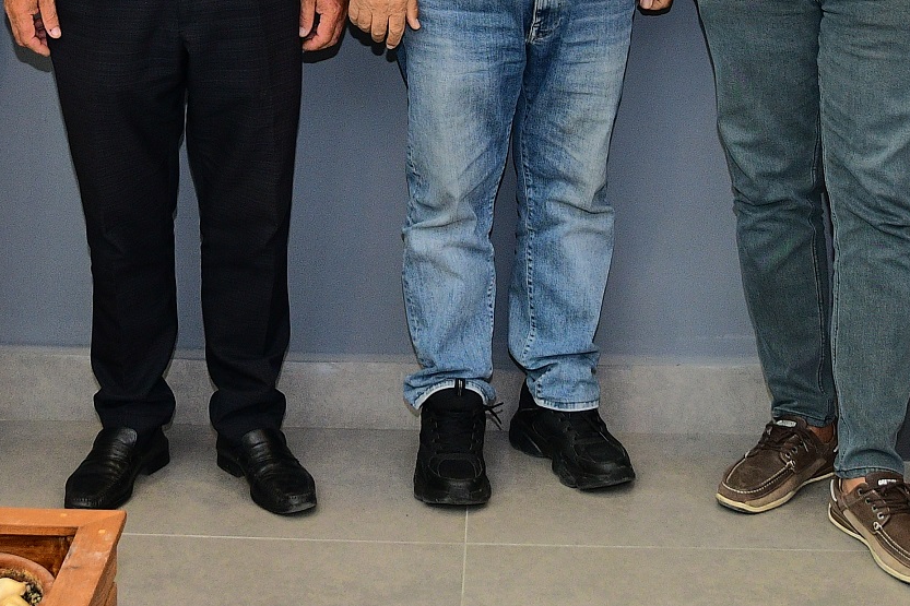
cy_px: -163
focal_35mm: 86
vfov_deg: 15.3
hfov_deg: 23.8
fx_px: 2161
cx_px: 398
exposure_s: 1/125
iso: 800
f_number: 3.5
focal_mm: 19
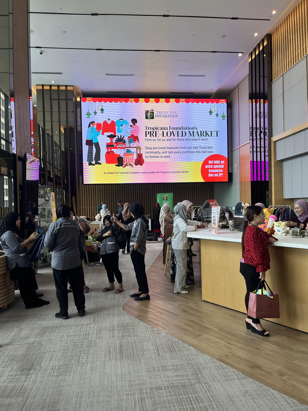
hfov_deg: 53.1
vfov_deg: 67.3
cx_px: 154
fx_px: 308
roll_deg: +1.8
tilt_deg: -1.0
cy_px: 206
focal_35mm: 26
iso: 50
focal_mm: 5.1
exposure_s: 1/240
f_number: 1.6
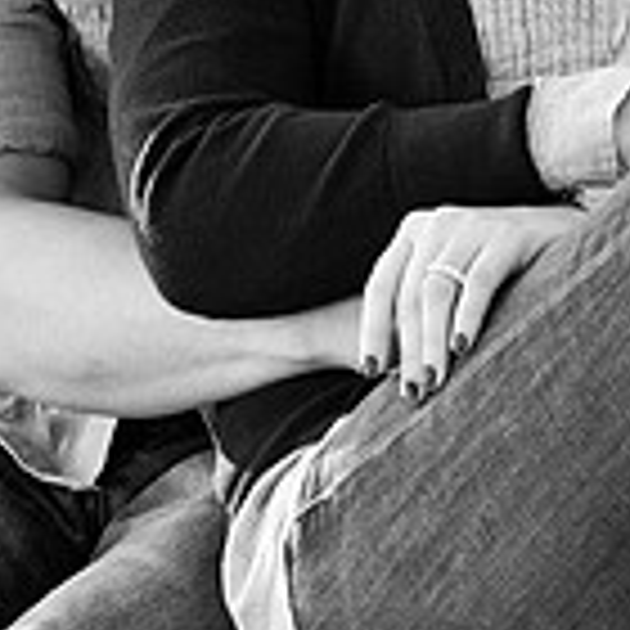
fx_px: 16884
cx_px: 335
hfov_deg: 2.1
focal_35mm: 820
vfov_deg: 2.1
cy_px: -81
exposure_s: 1/250
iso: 400
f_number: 5.6
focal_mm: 200
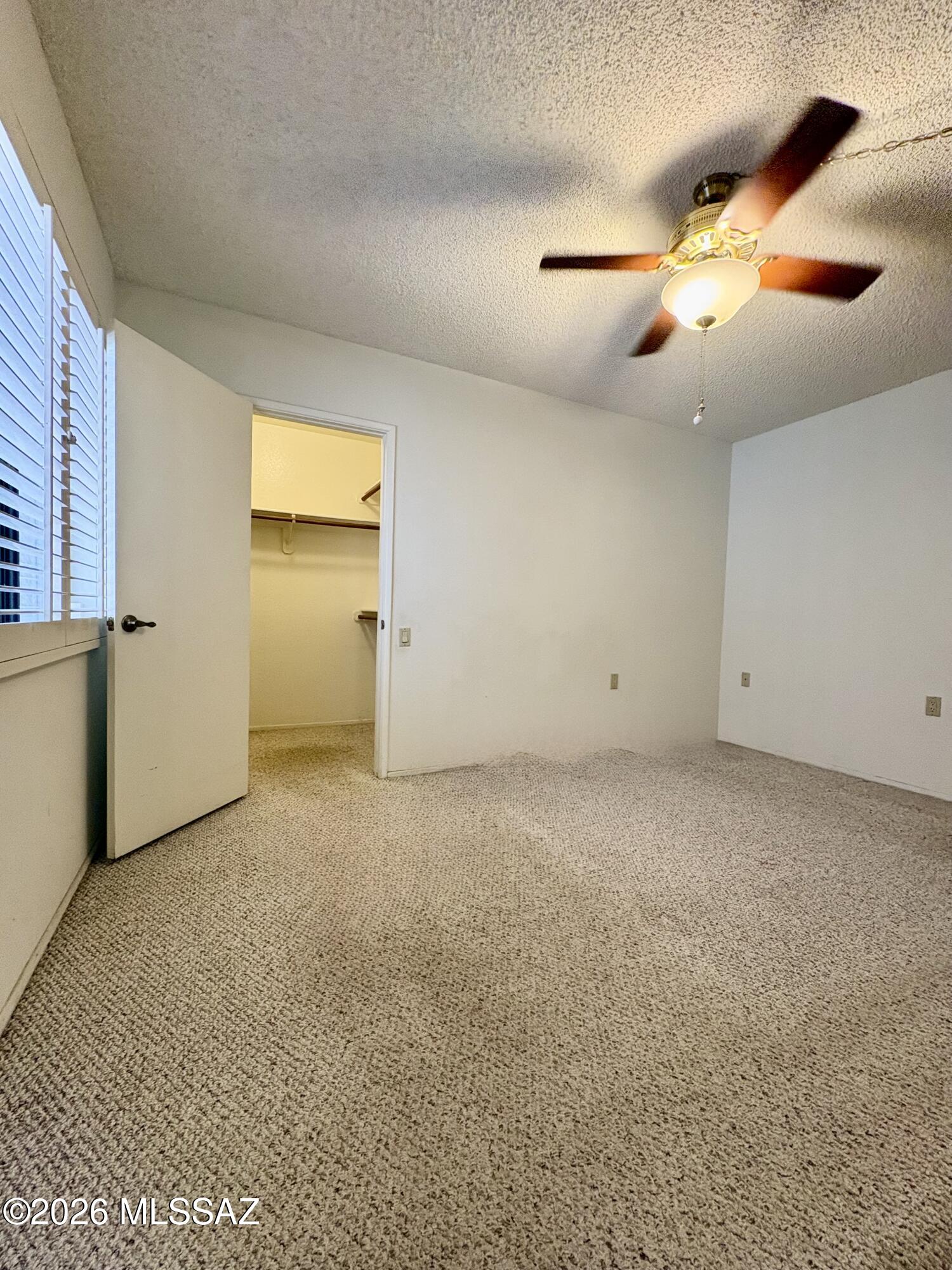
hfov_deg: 85.7
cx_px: 476
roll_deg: -1.7
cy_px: 635
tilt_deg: -1.1
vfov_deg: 102.1
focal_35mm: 14
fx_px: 513
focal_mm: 2.22
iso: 250
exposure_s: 1/60
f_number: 2.2
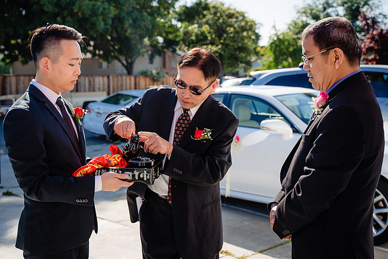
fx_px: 502
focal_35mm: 47
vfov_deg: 28.9
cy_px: 121
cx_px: 173
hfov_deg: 42.2
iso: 100
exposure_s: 1/640
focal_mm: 42
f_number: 3.5
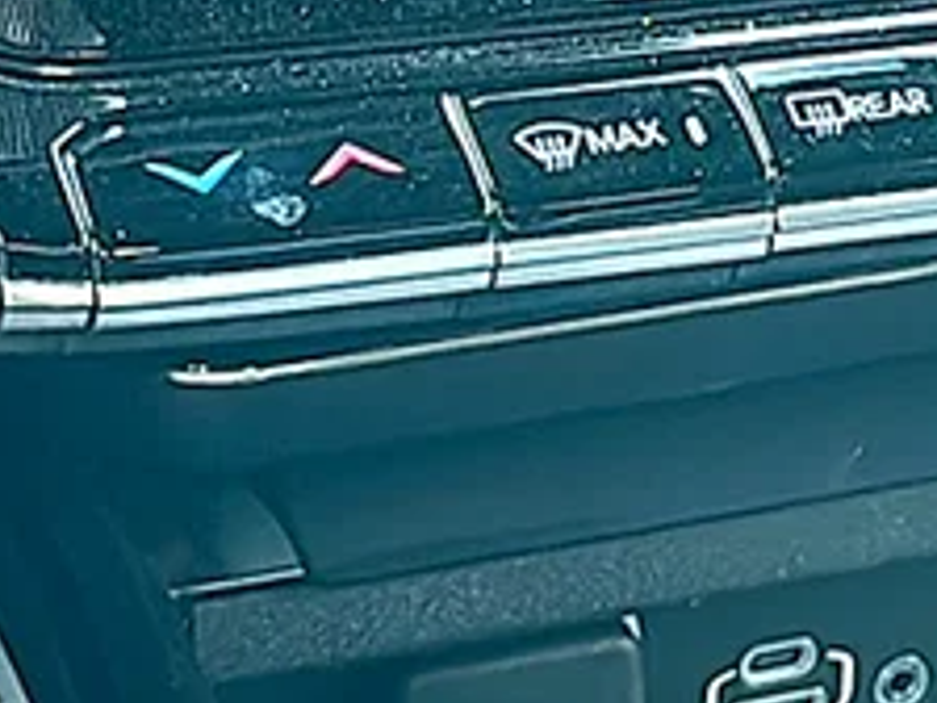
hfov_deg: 14.9
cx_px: 1121
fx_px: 3465
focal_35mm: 128
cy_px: 266
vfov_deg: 11.6
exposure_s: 1/60
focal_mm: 6.86
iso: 80
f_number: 1.78
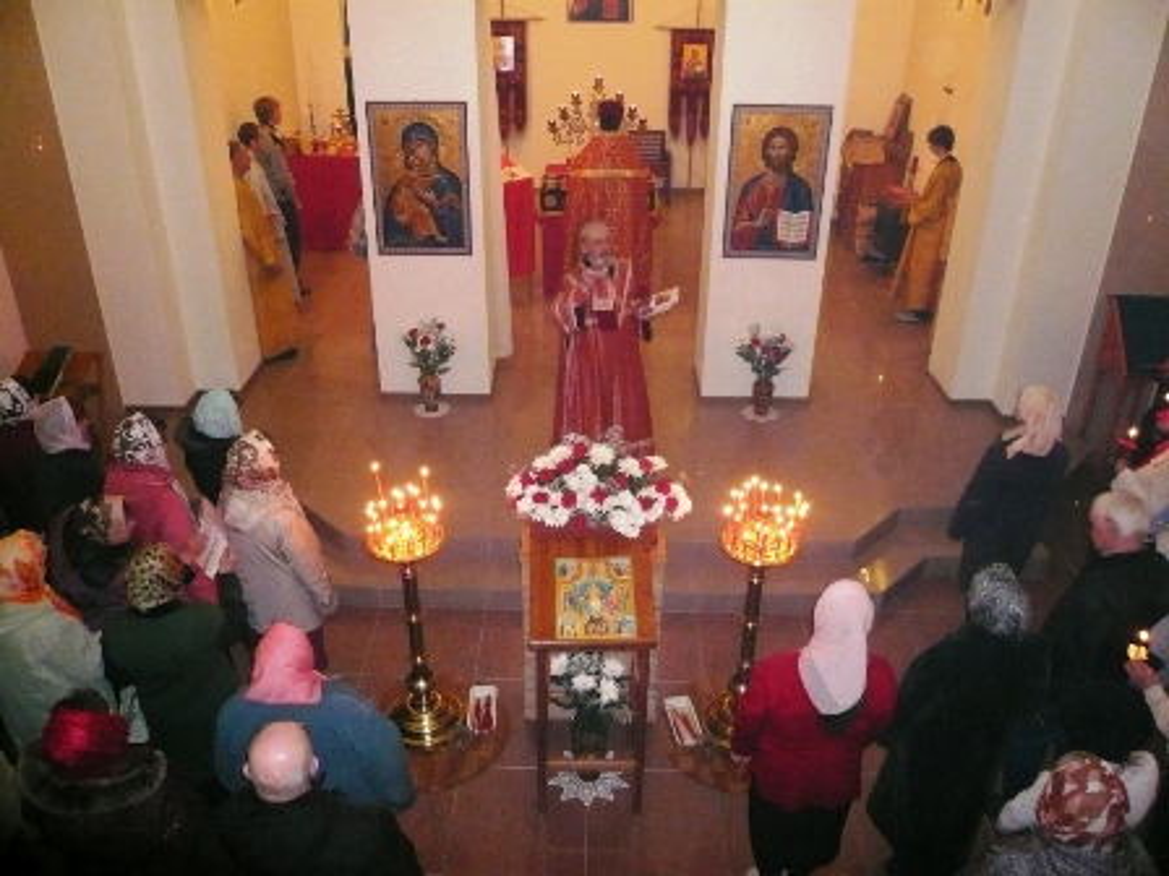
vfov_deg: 49.7
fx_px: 946
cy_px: 438
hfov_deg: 63.4
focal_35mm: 28
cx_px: 584
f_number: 2.8
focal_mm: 4.6
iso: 400
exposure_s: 1/30
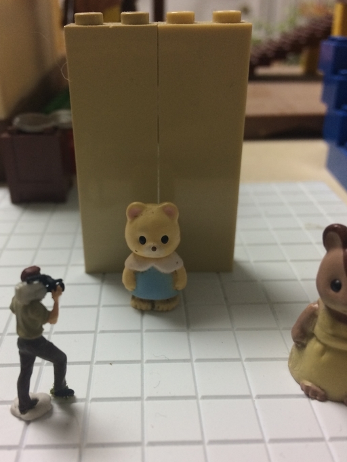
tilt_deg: -29.1
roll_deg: +1.5
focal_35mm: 34
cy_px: 251
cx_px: 148
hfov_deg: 41.7
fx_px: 454
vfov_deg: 53.9
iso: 80
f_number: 2.2
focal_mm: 4.15
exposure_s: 1/33
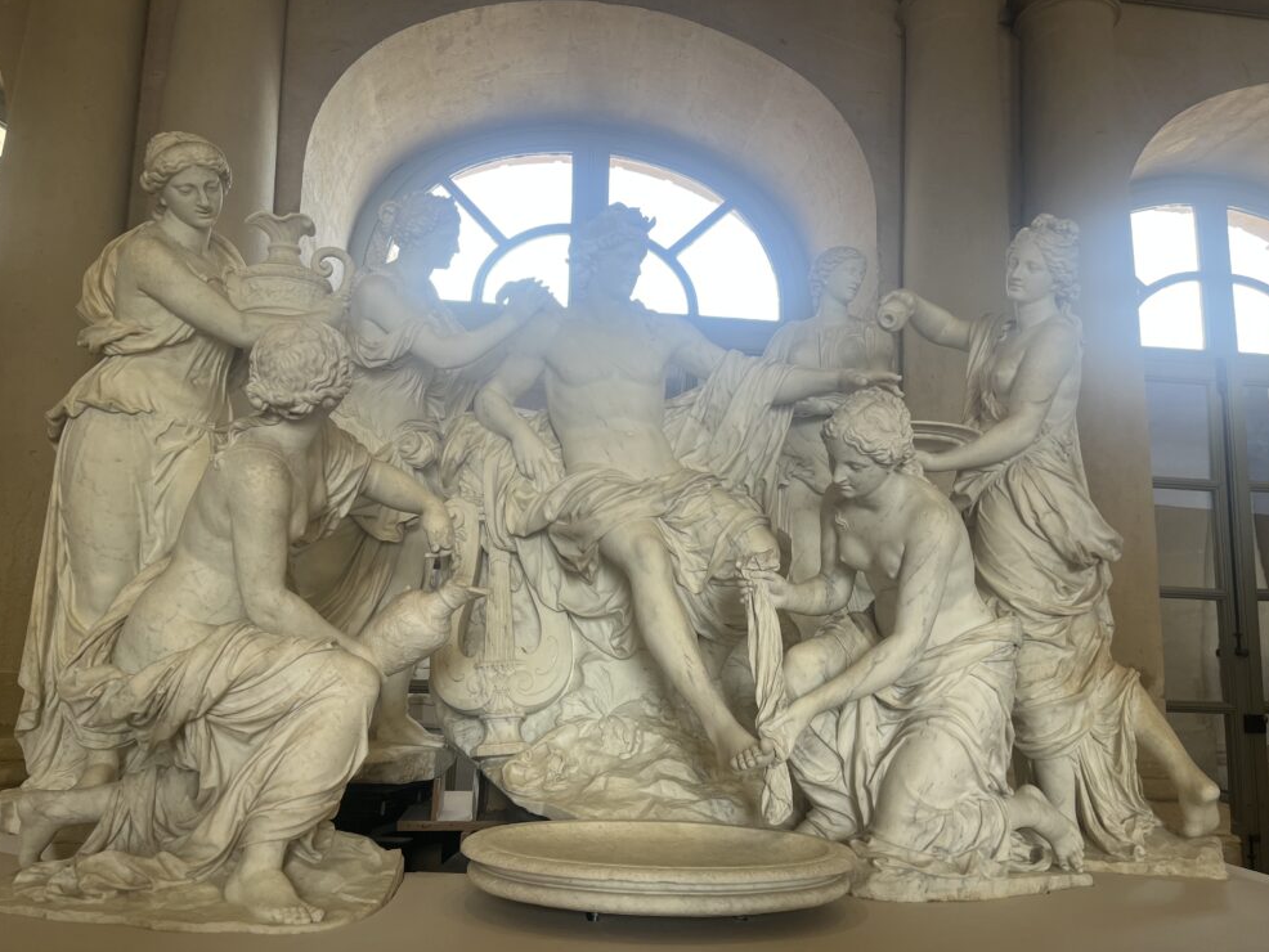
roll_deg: -1.7
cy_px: 481
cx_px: 650
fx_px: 990
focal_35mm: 27
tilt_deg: +10.6
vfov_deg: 51.4
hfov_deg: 65.3
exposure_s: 1/100
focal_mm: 5.1
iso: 32
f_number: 1.6
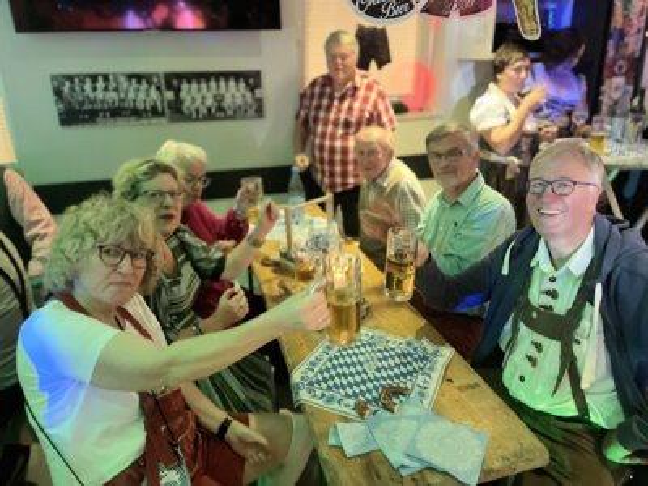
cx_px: 324
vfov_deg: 53.1
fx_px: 487
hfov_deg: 67.3
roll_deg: +1.5
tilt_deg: -20.1
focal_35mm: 26
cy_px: 243
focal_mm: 5.1
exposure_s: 1/20
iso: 1000
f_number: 1.6
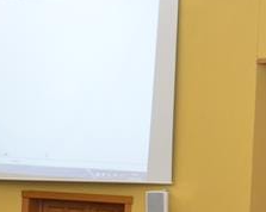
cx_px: 26
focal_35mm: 121
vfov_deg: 12.5
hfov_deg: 15.7
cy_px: 244
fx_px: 952
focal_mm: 24
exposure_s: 1/60
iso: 2000
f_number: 9
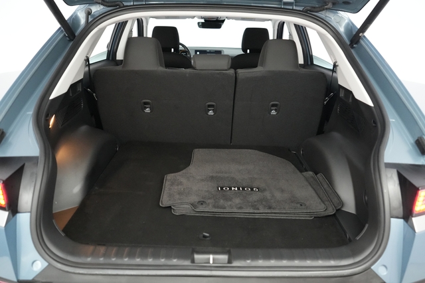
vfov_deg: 46.4
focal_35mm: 28
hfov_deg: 65.5
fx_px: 330
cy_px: 142
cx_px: 212
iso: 8000
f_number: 2.8
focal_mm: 28
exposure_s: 1/160
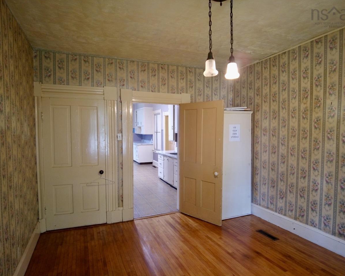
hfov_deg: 77.6
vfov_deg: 65.5
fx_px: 214
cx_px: 175
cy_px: 138
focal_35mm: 21
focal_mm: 4.4
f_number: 1.8
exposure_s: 1/10
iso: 400
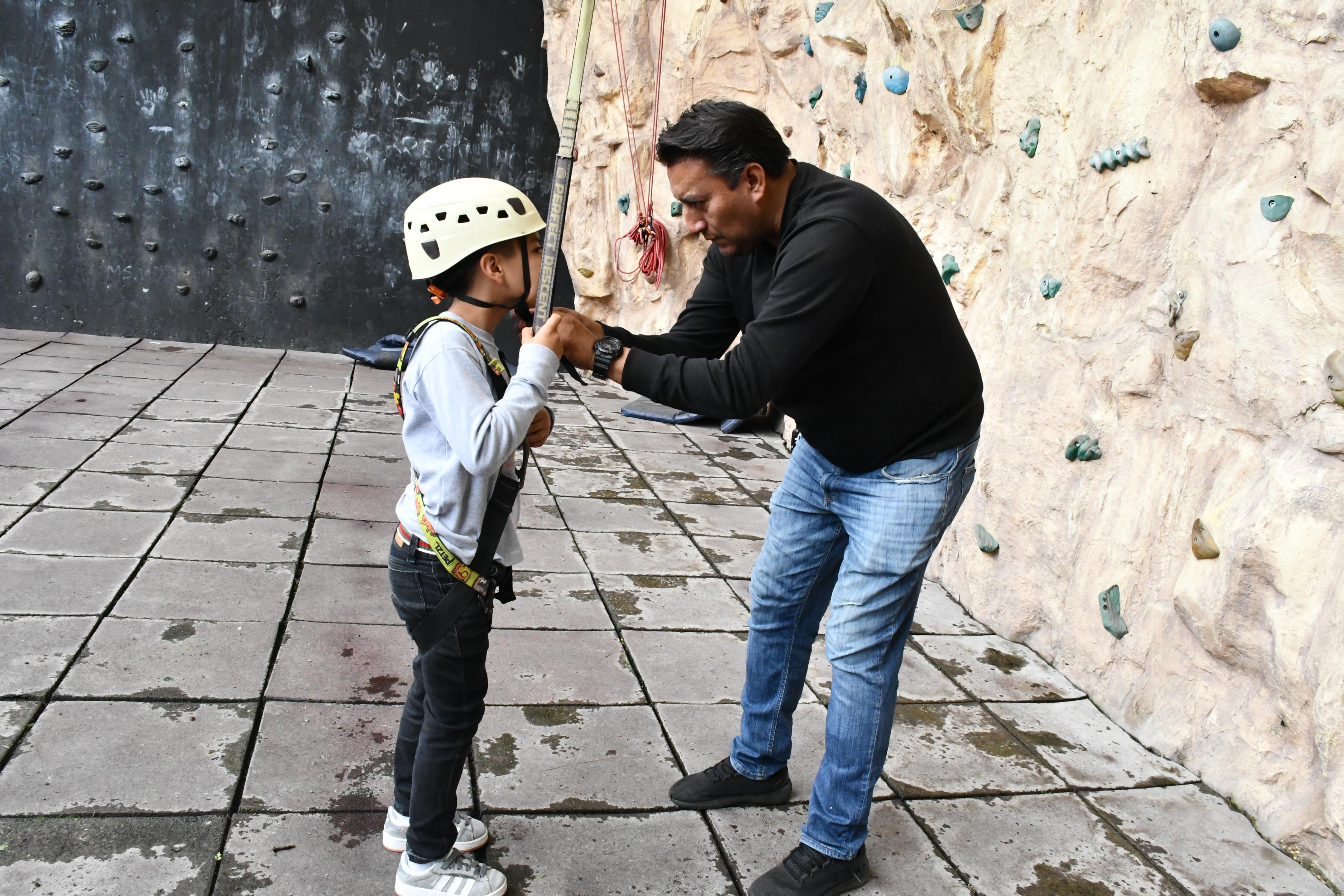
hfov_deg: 67.4
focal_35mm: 27
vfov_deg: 47.9
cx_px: 672
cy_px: 448
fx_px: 1008
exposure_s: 1/250
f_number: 14
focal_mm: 18
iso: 3200
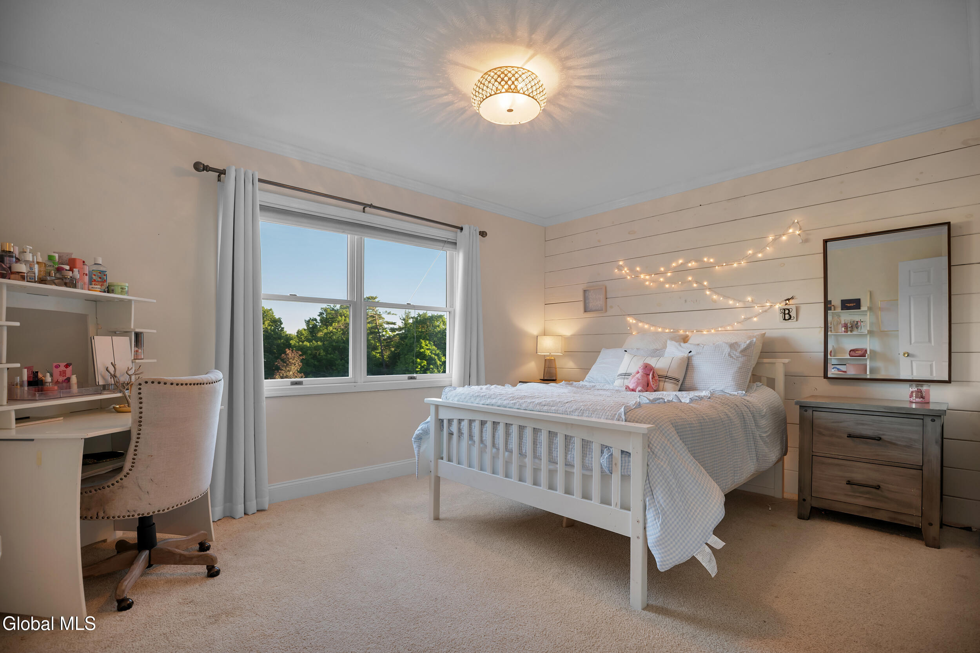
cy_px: 326
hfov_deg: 96.7
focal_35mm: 16
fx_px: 436
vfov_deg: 73.8
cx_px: 490
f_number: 4.5
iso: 250
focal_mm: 16
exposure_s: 1/40
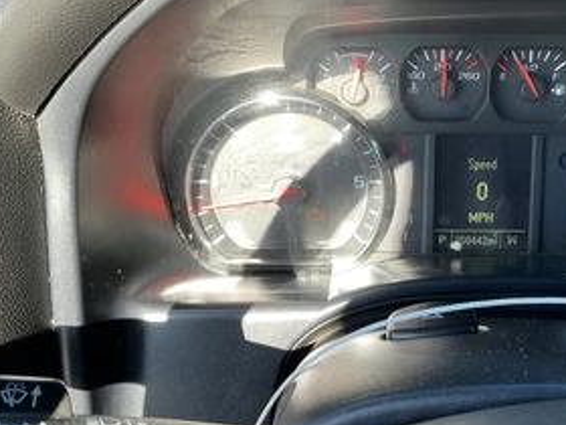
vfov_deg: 35.8
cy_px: 168
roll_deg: -2.8
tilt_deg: -25.1
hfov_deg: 46.0
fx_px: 654
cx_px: 384
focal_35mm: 40
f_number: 1.8
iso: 40
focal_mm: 3
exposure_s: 1/122
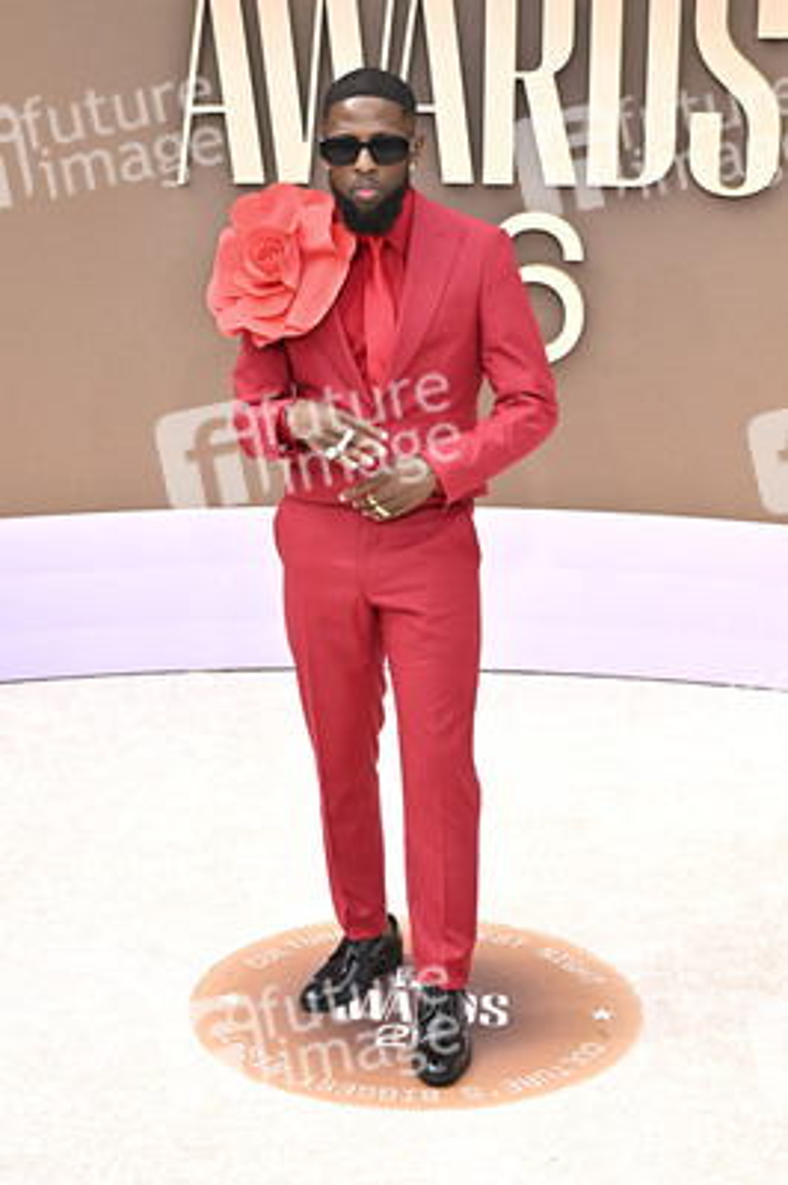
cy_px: 592
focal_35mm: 60
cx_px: 394
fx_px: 1973
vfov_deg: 33.4
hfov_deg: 22.6
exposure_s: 1/320
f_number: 10
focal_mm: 60
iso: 400
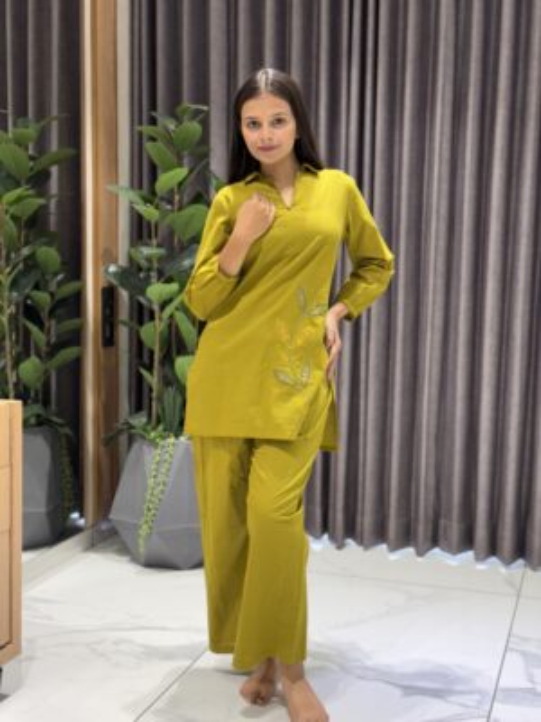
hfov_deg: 30.3
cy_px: 361
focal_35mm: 48
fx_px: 1000
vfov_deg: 39.7
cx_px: 270
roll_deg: -1.0
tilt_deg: -5.9
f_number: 1.78
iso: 200
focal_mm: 6.76
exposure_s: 1/100
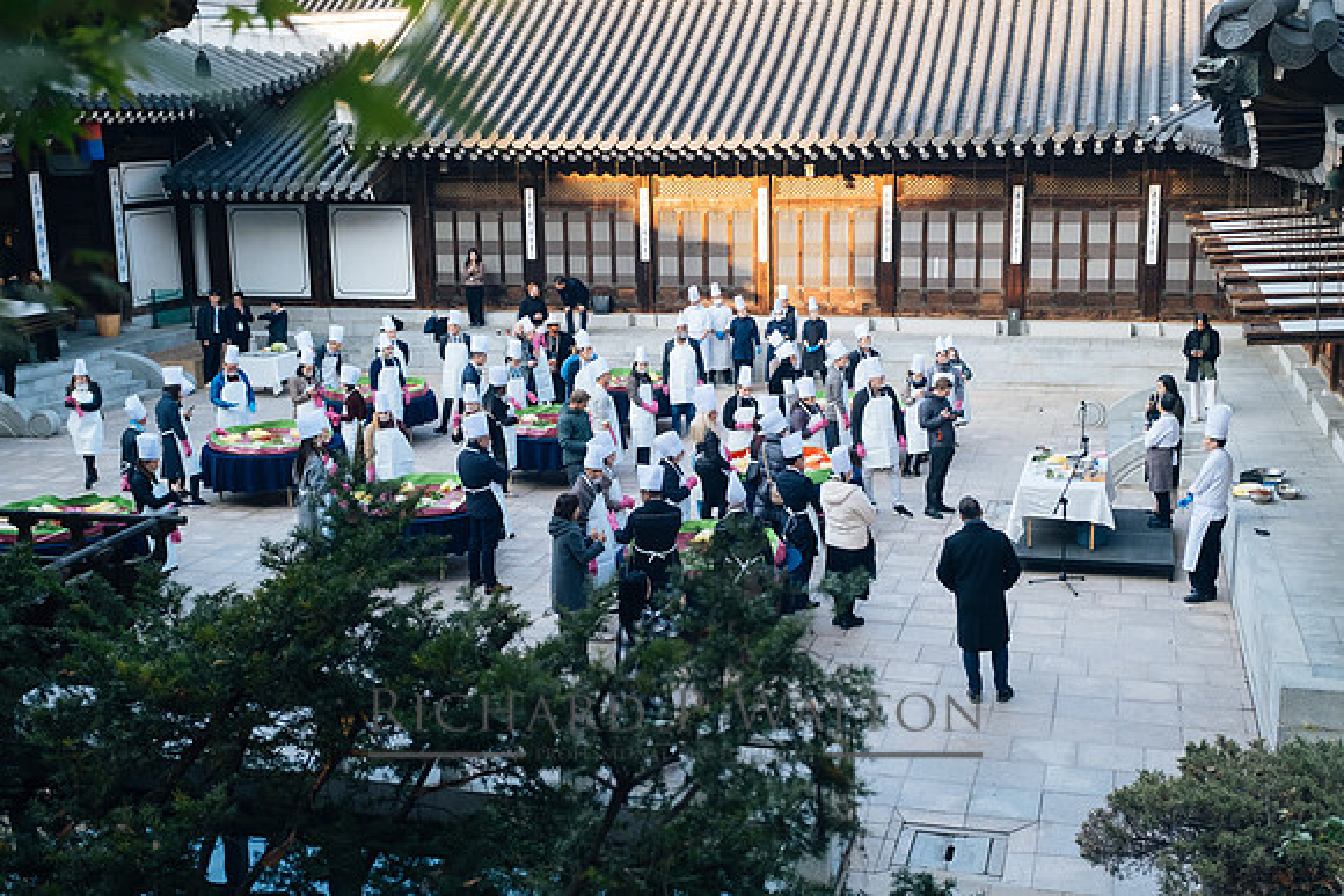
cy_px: 448
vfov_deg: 32.6
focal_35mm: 41
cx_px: 672
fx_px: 1531
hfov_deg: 47.4
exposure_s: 1/500
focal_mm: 27.4
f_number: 3.2
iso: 800
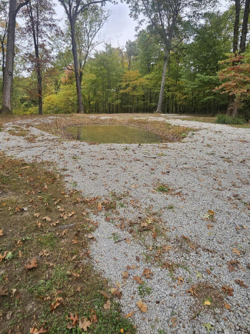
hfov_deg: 65.6
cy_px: 127
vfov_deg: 80.4
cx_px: 108
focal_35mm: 20
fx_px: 193
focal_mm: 1.7
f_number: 2.2
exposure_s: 1/162
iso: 32
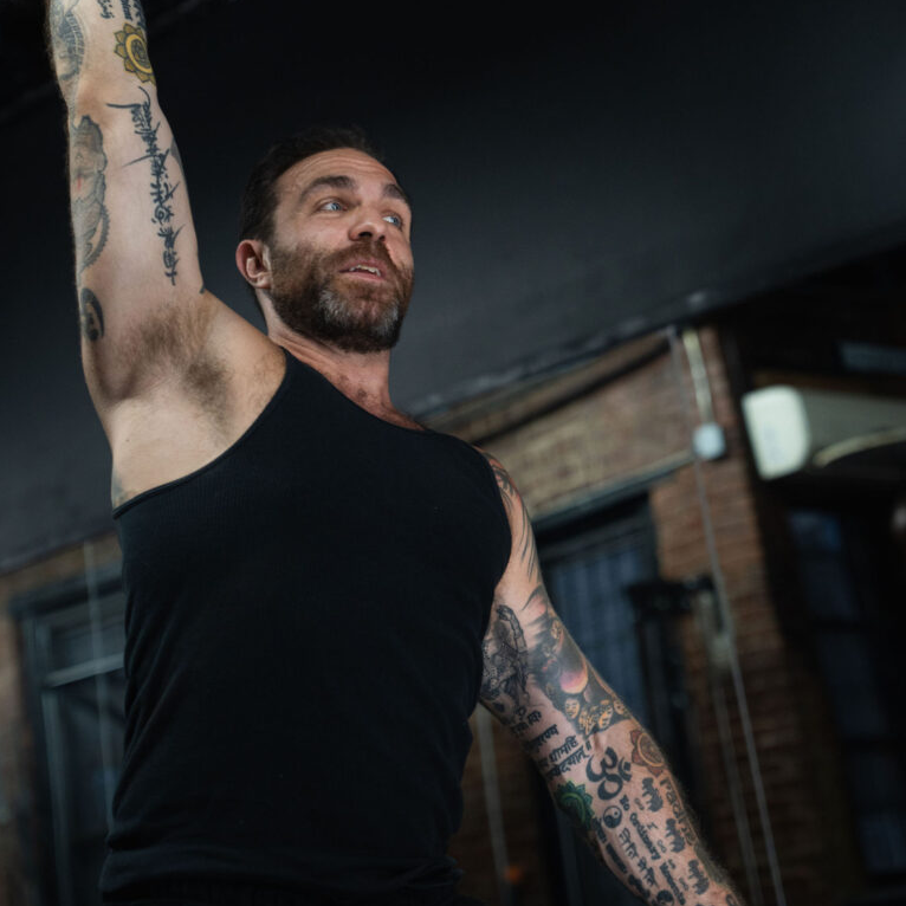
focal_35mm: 78
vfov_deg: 22.1
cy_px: 279
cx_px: 453
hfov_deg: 22.2
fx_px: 2310
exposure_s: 1/250
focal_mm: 61
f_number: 2.8
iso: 1600
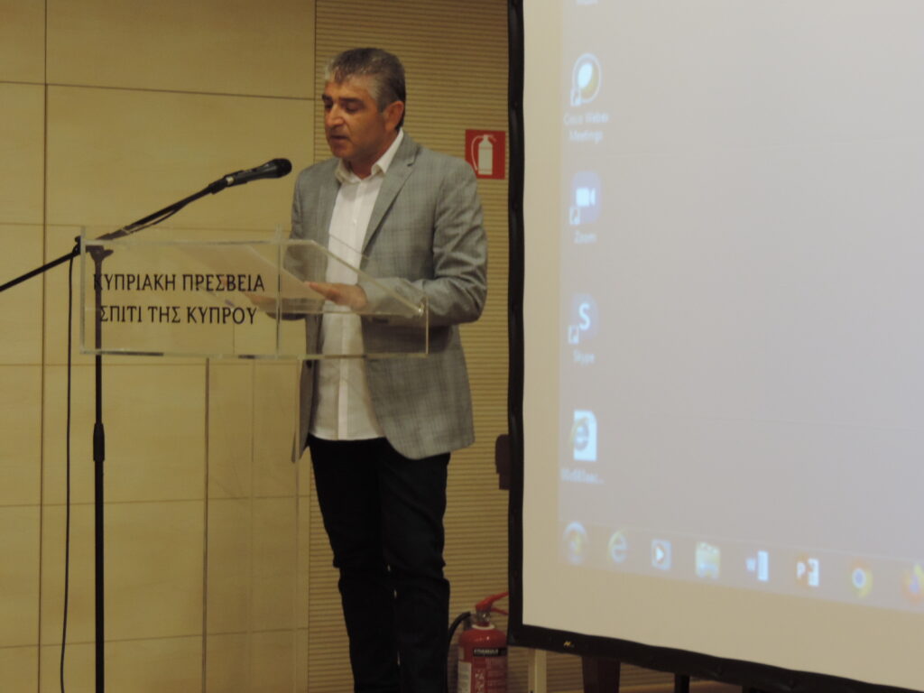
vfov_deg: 14.1
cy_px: 346
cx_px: 462
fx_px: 2803
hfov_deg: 18.7
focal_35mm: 105
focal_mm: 18.7
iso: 400
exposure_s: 1/40
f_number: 4.2
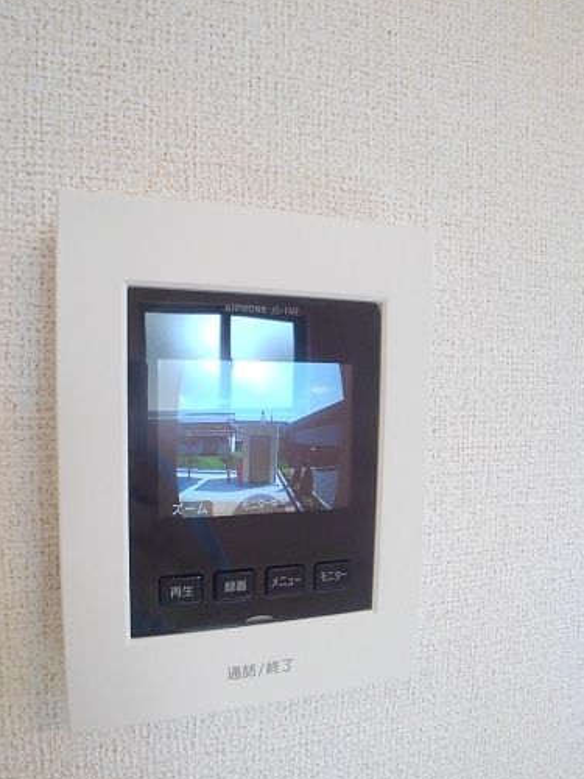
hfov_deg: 43.8
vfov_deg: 56.6
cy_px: 439
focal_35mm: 32
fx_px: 720
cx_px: 223
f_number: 2.2
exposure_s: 1/50
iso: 100
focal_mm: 3.46
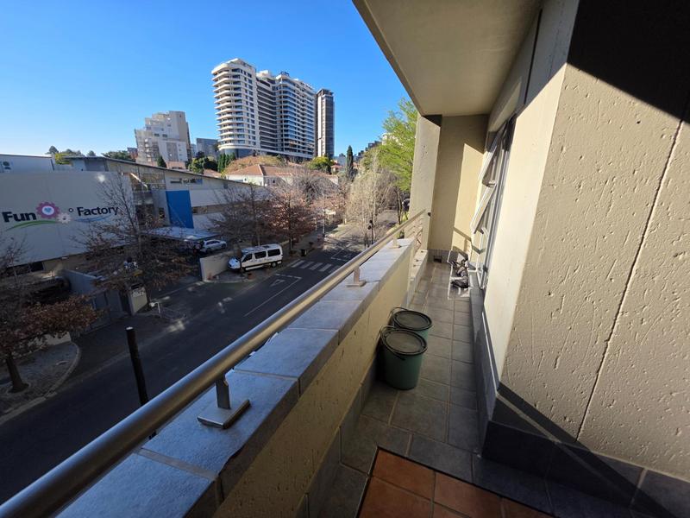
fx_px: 259
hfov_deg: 106.2
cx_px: 345
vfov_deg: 89.9
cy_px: 259
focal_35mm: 13
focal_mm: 2.2
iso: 40
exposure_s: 1/1064
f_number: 1.9
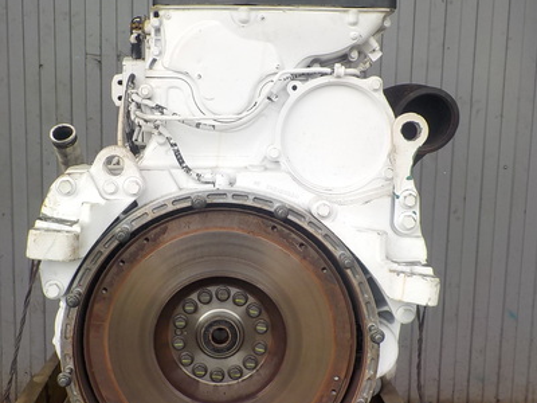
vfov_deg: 30.3
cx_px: 226
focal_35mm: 48
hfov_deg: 39.5
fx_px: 745
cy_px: 197
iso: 125
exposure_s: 1/250
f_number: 3.3
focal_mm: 4.1
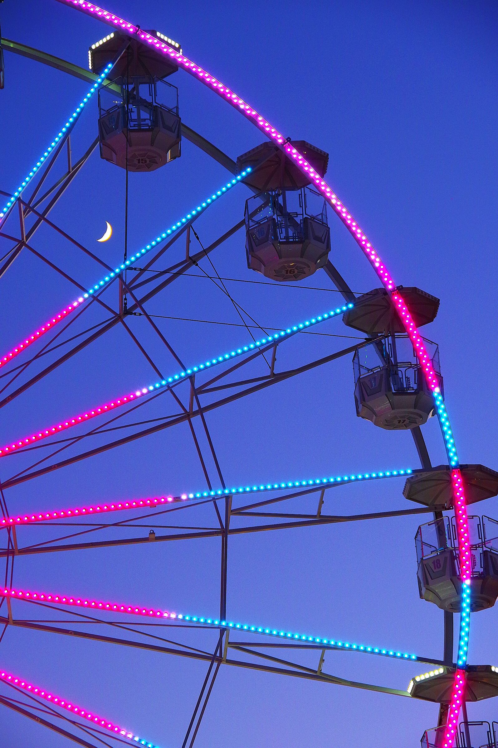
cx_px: 249
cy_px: 374
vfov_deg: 20.0
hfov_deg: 13.4
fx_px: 2120
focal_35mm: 102
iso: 800
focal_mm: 68
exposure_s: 1/30
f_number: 7.1
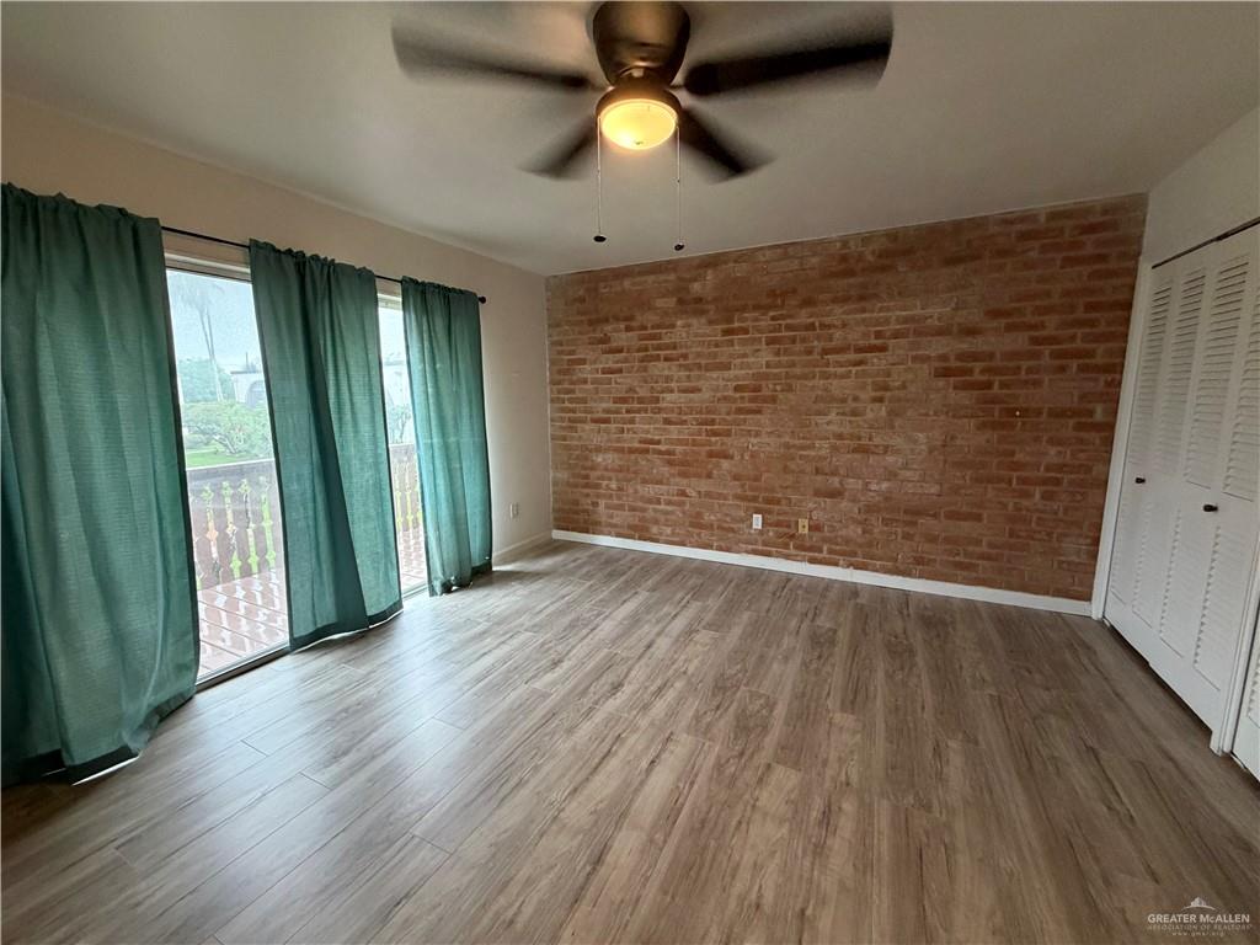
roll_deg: +0.8
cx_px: 630
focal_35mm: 14
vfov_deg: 85.7
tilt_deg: -8.6
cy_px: 472
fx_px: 510
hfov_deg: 102.1
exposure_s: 1/60
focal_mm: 2.22
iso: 320
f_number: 2.2
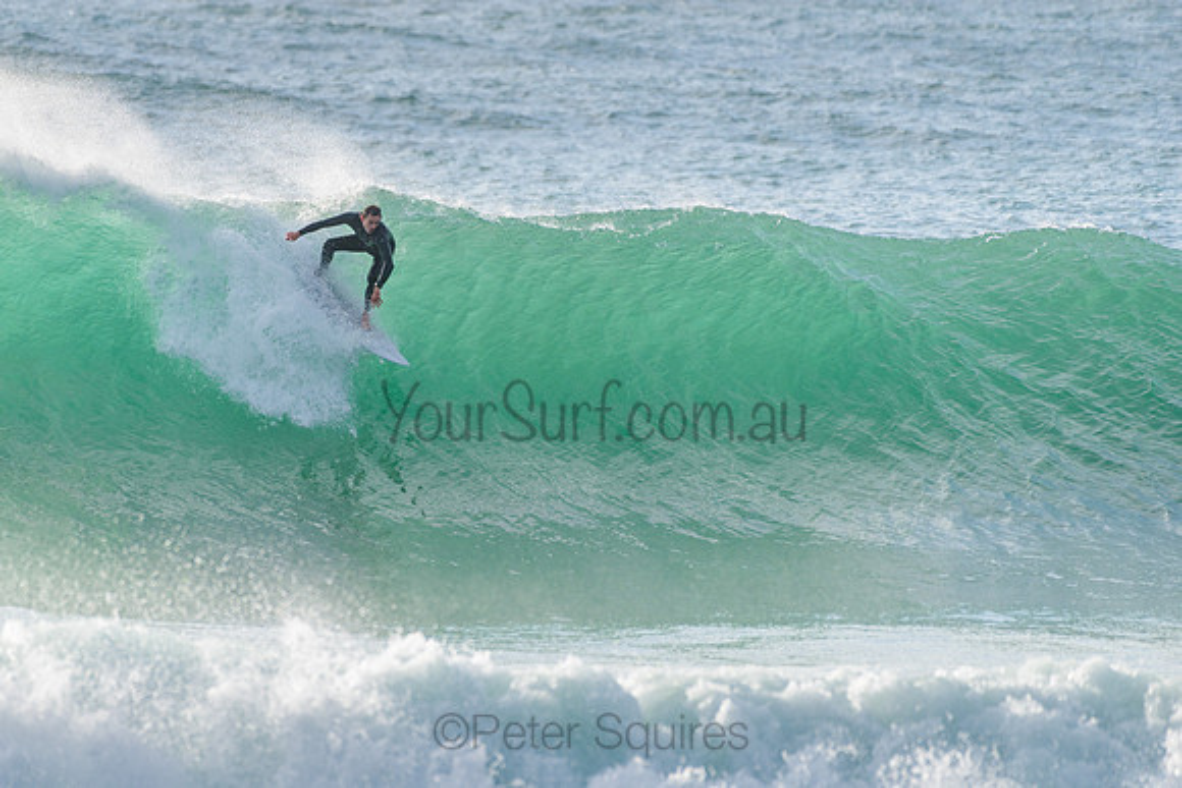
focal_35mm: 612
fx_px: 20107
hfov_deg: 3.4
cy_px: 352
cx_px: 461
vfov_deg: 2.2
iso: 320
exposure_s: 1/2000
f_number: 5.6
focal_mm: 500
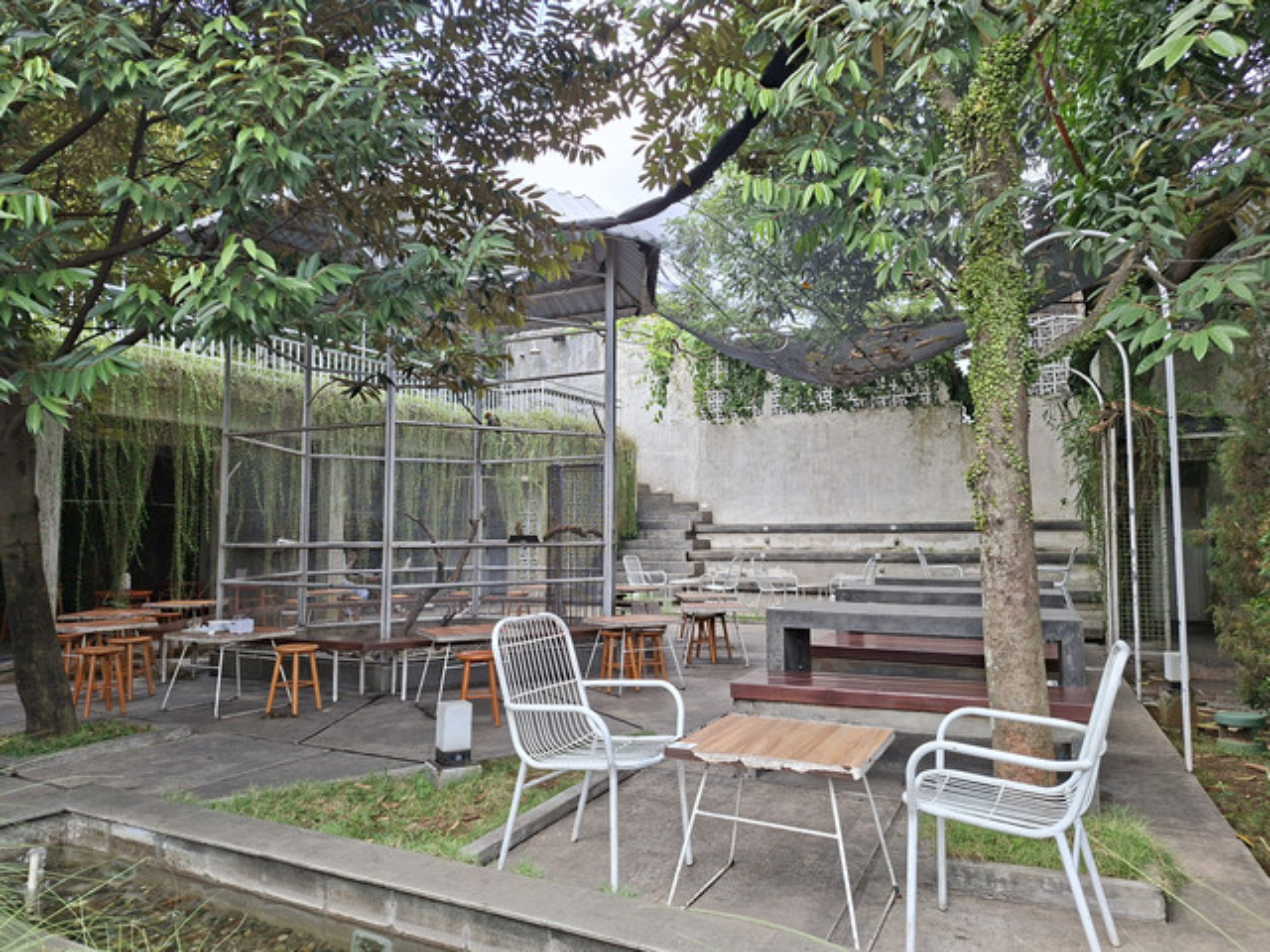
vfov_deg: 58.9
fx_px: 844
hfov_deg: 73.9
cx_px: 635
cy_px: 476
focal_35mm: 23
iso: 50
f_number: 1.8
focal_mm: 5.54
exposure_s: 1/454
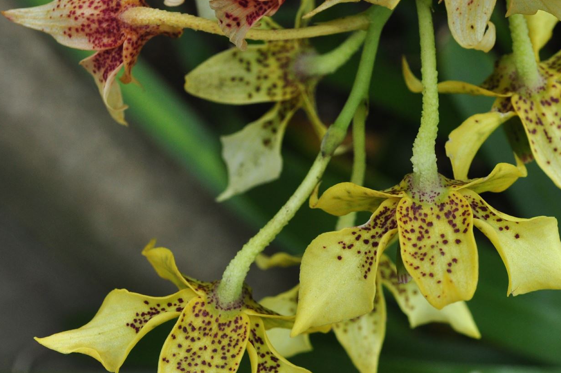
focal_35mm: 75
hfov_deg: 26.7
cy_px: 199
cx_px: 421
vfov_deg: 18.2
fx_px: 1165
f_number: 8
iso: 400
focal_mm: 29
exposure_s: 1/125
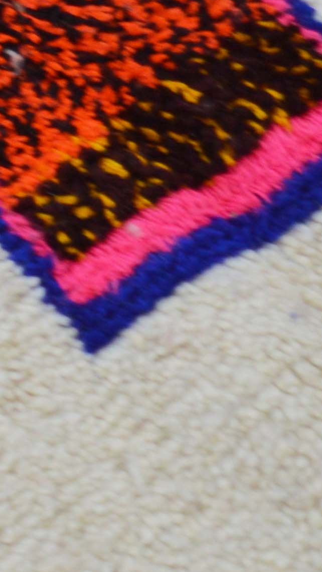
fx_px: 2764
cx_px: -369
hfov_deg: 6.4
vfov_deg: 11.7
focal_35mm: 182
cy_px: 17
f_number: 3.8
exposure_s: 1/40
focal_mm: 22
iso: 400
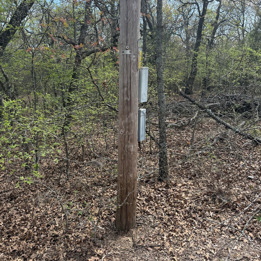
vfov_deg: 55.1
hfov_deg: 55.6
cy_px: 102
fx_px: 247
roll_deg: +2.0
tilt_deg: -5.1
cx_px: 128
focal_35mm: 29
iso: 100
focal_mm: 6.76
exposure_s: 1/1464
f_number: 1.78
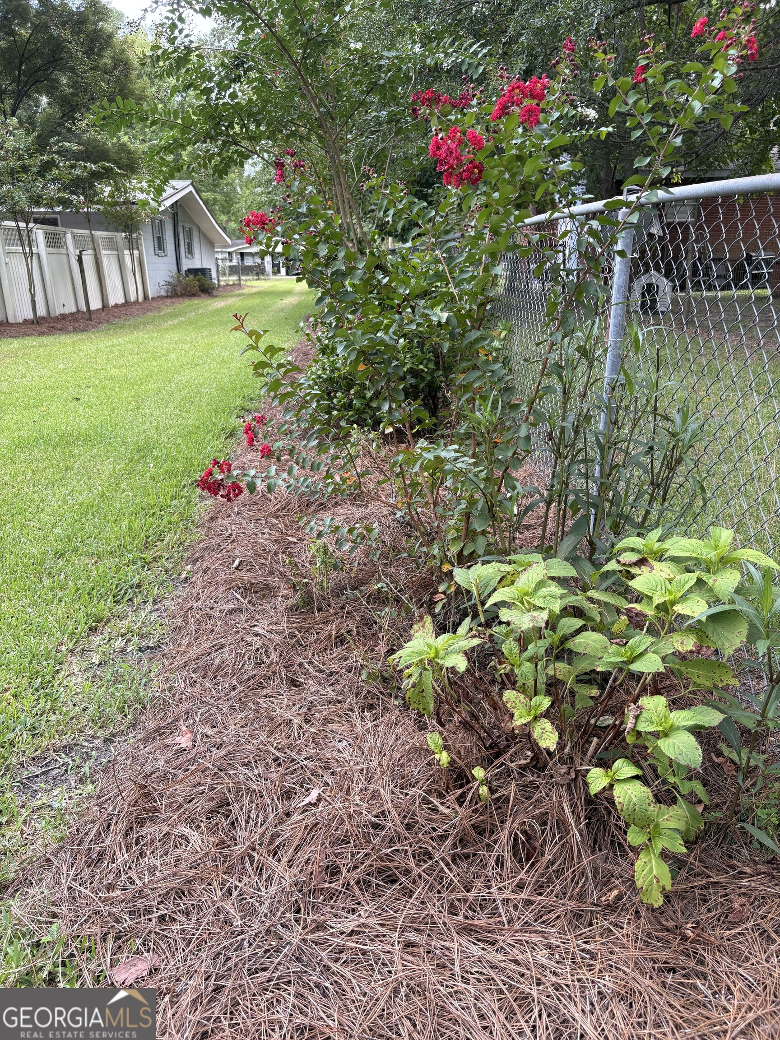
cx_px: 390
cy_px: 520
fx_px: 781
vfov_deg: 67.3
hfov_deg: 53.1
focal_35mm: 26
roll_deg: +1.1
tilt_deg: -16.0
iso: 40
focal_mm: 5.96
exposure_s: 1/195
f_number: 1.6
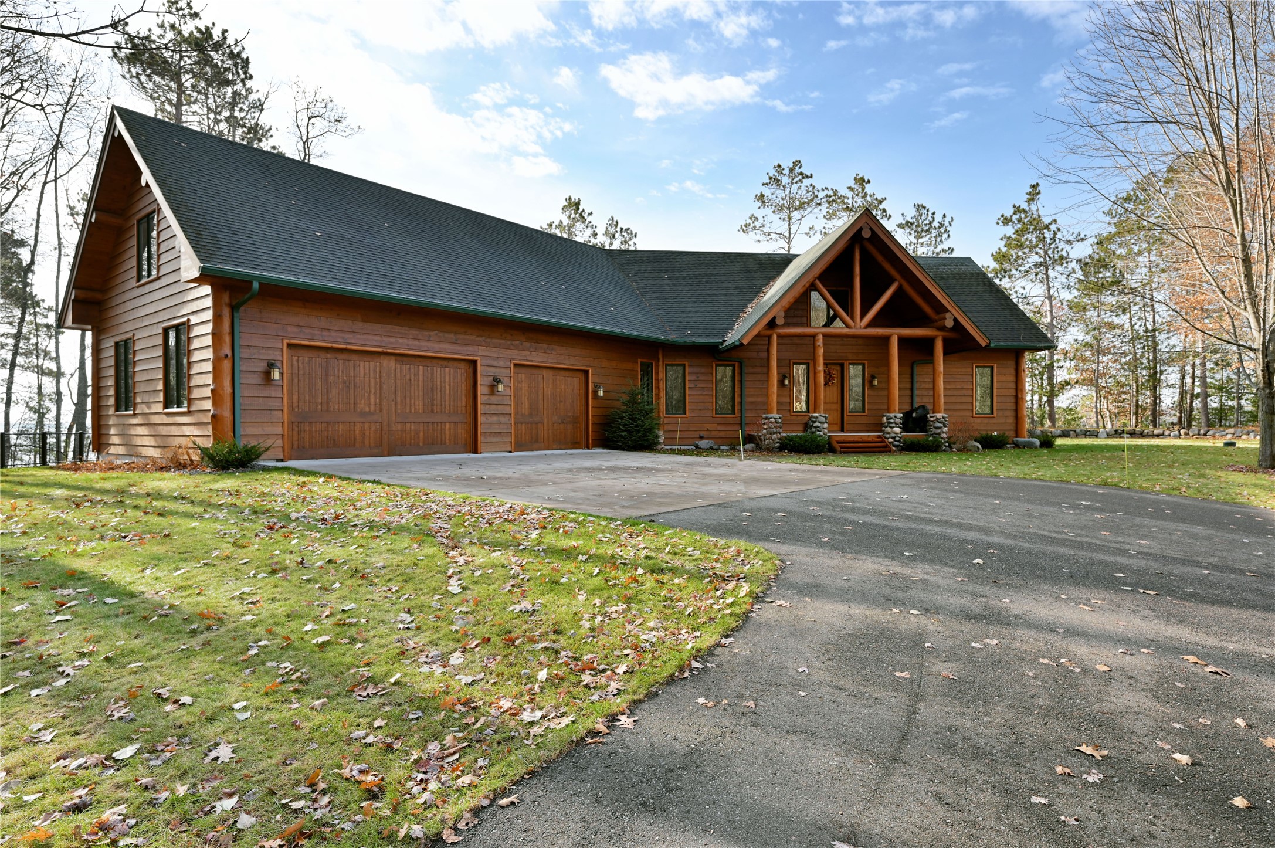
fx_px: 672
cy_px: 424
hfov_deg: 86.9
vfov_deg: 64.5
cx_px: 638
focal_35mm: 19
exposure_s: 1/100
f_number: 5.6
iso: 100
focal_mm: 19
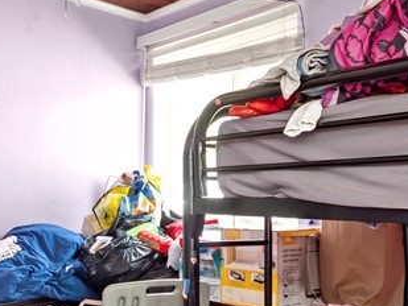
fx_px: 625
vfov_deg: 27.5
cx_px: 66
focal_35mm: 53
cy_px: 186
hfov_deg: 34.7
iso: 400
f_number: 2.8
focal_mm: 8
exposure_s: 1/15
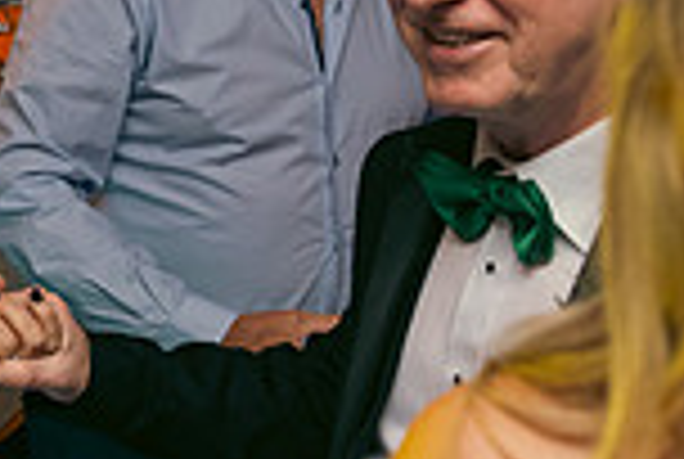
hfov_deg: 15.8
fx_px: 2323
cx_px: -243
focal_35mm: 122
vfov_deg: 11.2
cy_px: -2
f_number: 3.5
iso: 800
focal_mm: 32
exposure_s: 1/160
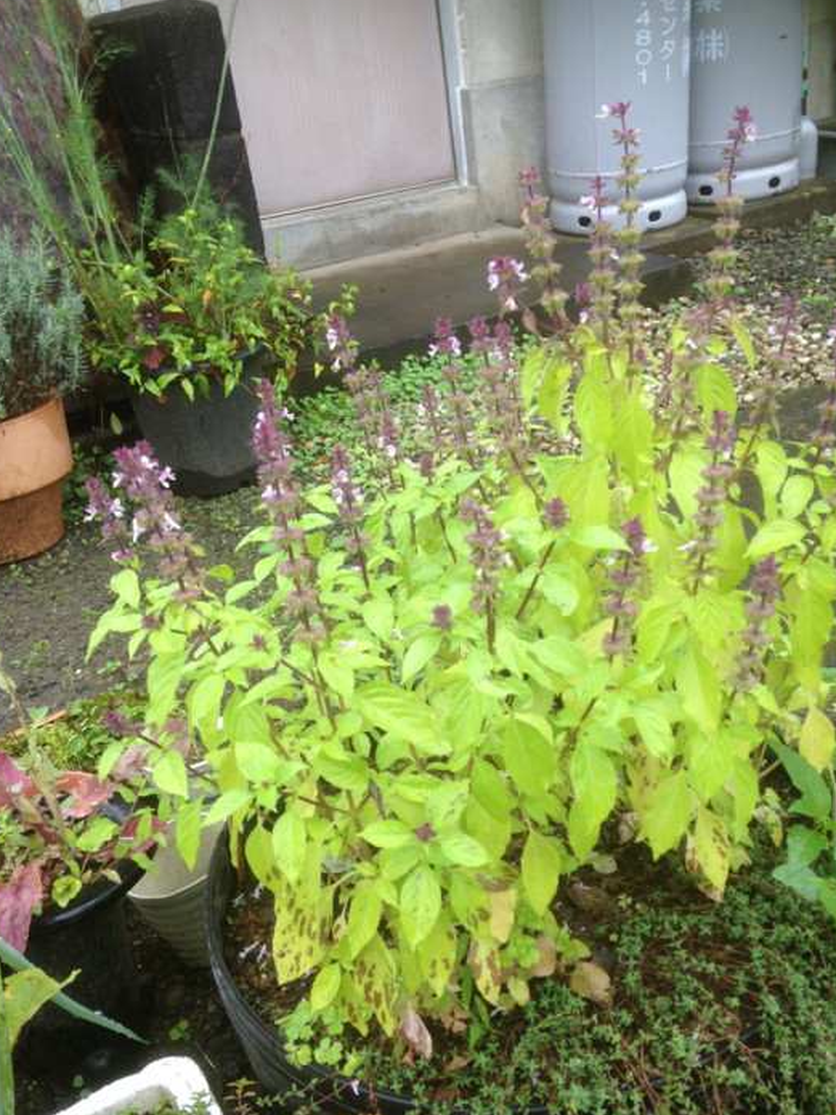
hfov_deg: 37.7
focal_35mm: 38
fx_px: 1224
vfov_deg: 48.9
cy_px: 616
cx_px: 461
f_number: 2.4
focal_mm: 4.12
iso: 50
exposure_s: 1/147
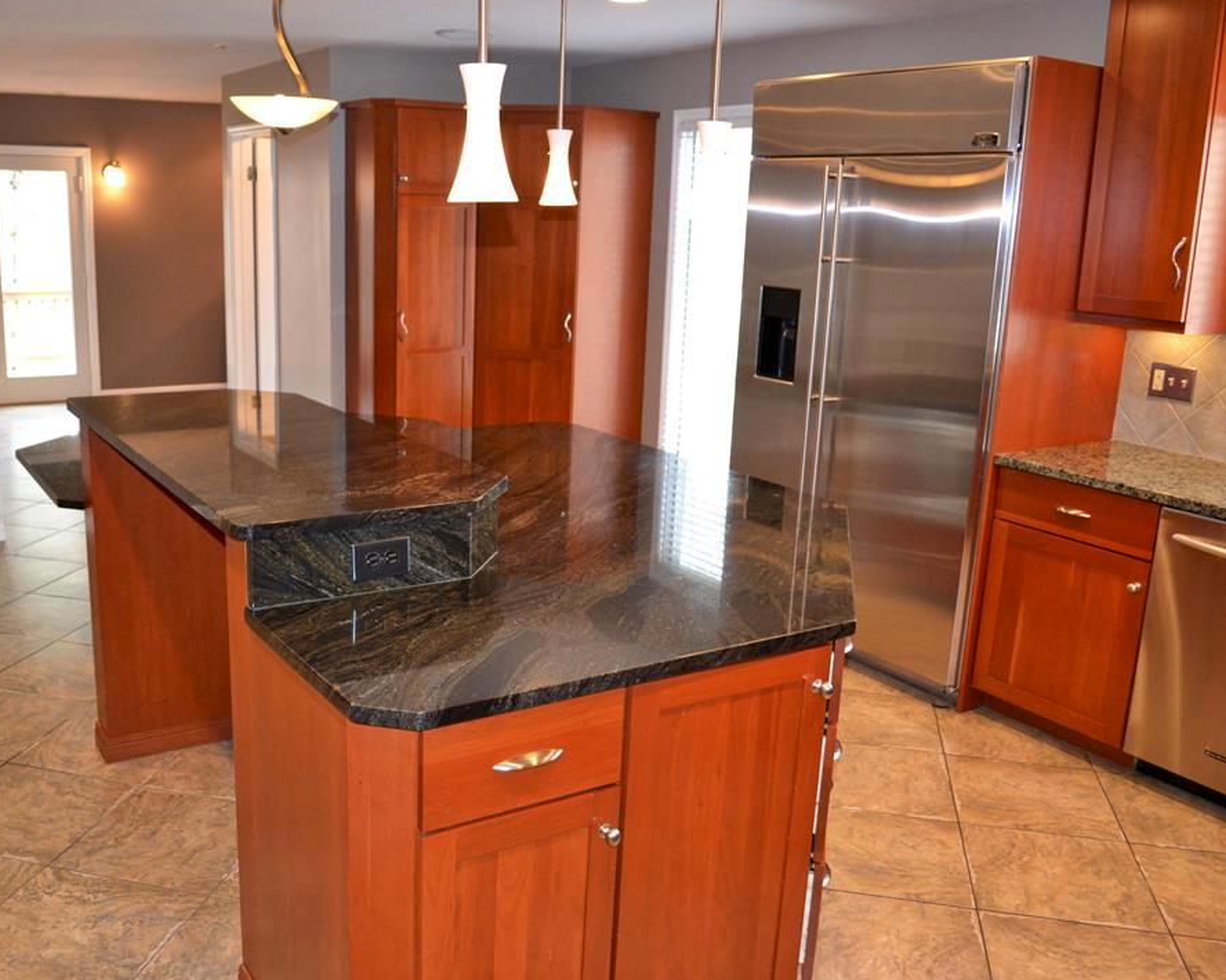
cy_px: 489
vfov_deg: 47.1
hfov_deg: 57.0
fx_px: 1125
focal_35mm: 31
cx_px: 537
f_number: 3.5
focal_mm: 18
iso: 1000
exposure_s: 1/60
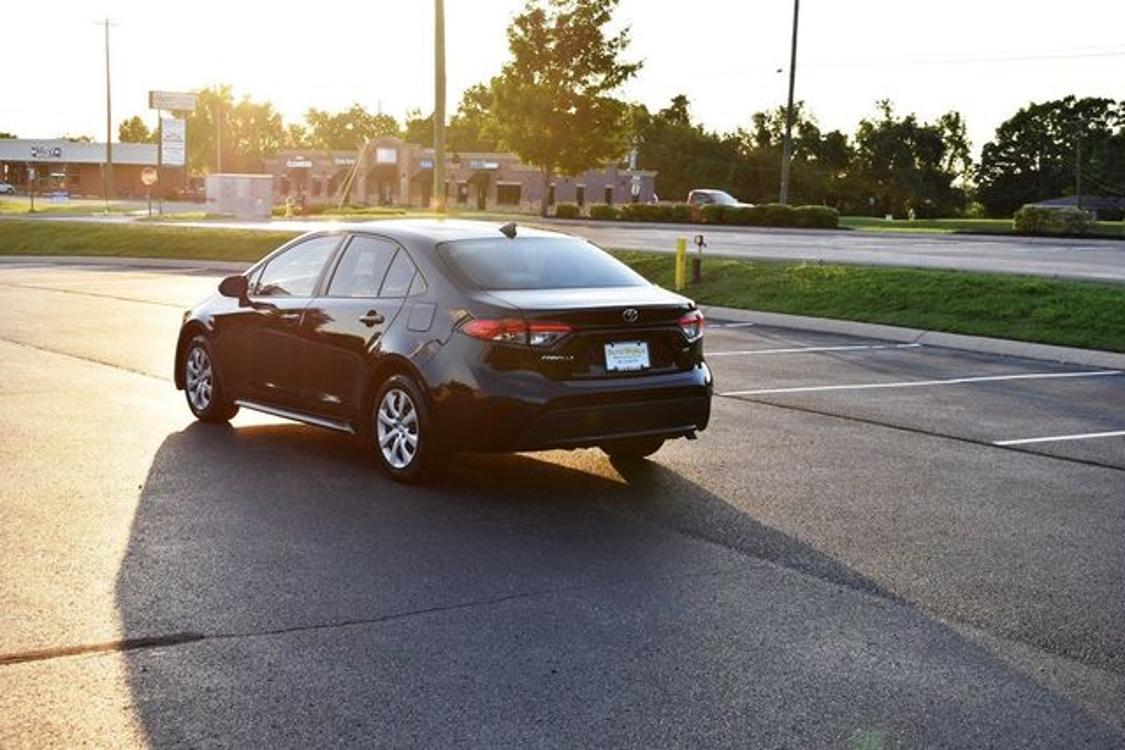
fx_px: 1500
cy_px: 375
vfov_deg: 28.1
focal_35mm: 48
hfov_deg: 41.1
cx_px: 562
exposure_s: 1/250
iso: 200
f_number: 6.3
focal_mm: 32
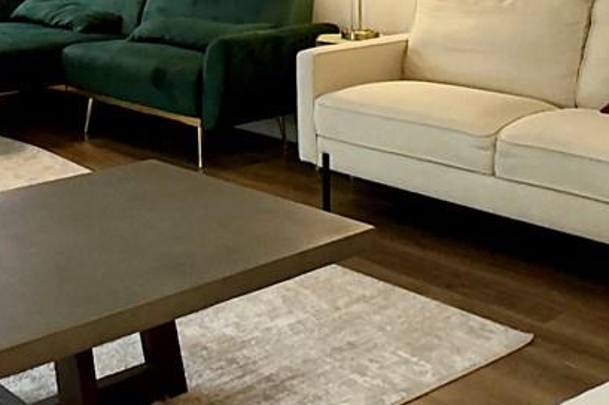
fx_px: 963
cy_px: -85
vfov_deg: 21.9
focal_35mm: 57
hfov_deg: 32.2
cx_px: -6
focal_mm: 2.22
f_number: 2.2
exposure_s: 1/60
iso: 200
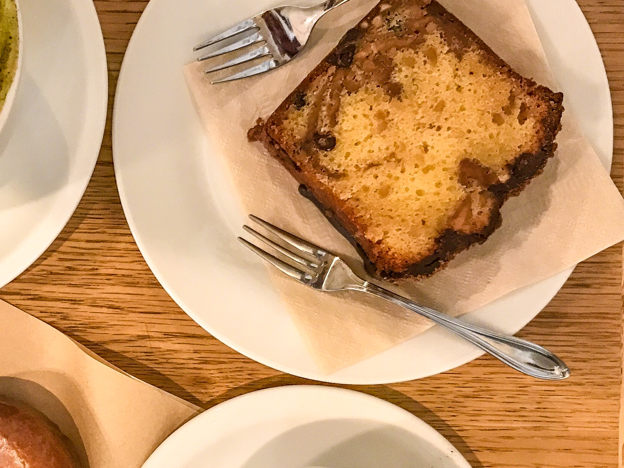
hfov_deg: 34.4
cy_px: 331
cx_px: 116
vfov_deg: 26.8
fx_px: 973
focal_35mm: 54
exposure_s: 1/15
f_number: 1.8
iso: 64
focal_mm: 3.99
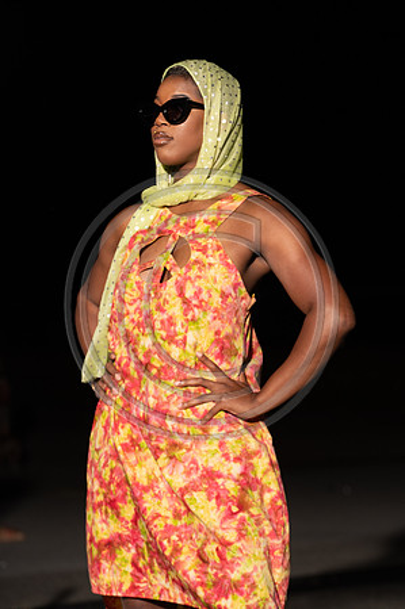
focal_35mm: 135
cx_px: 202
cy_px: 304
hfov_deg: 10.1
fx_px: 2283
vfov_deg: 15.2
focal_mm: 135
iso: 1000
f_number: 6.3
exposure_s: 1/200
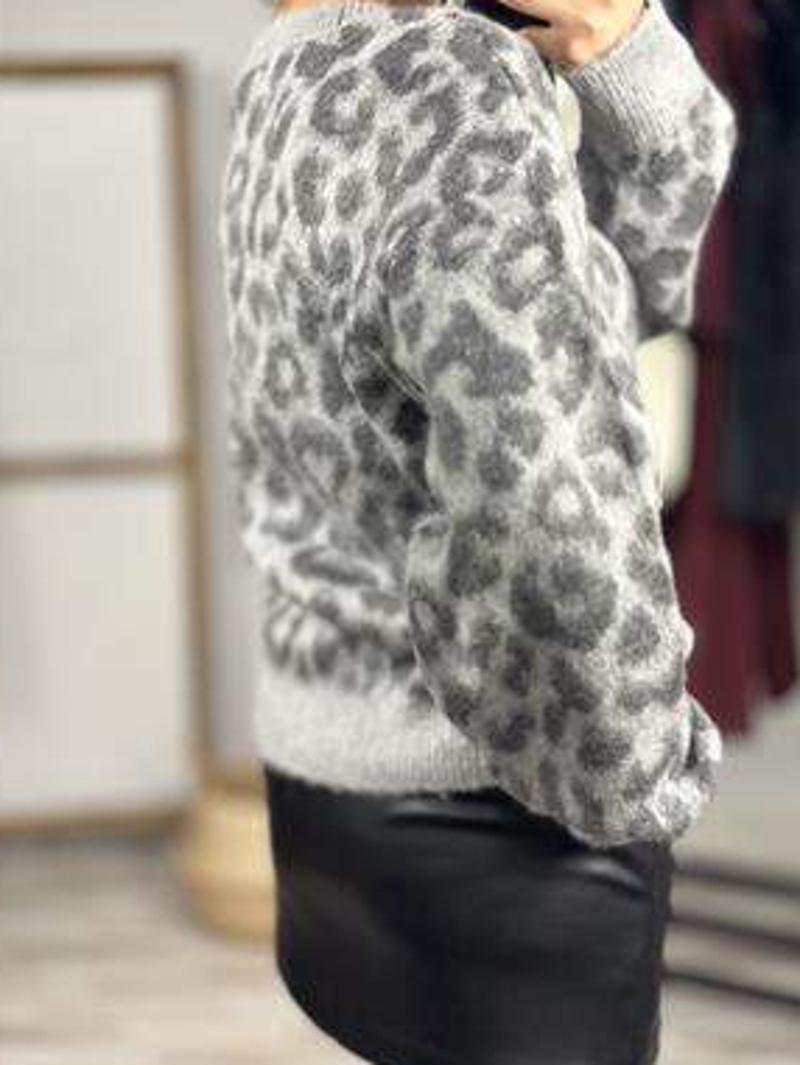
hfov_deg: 28.0
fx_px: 1601
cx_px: 392
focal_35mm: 52
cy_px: 552
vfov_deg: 36.8
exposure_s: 1/100
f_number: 1.78
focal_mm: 6.86
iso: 250
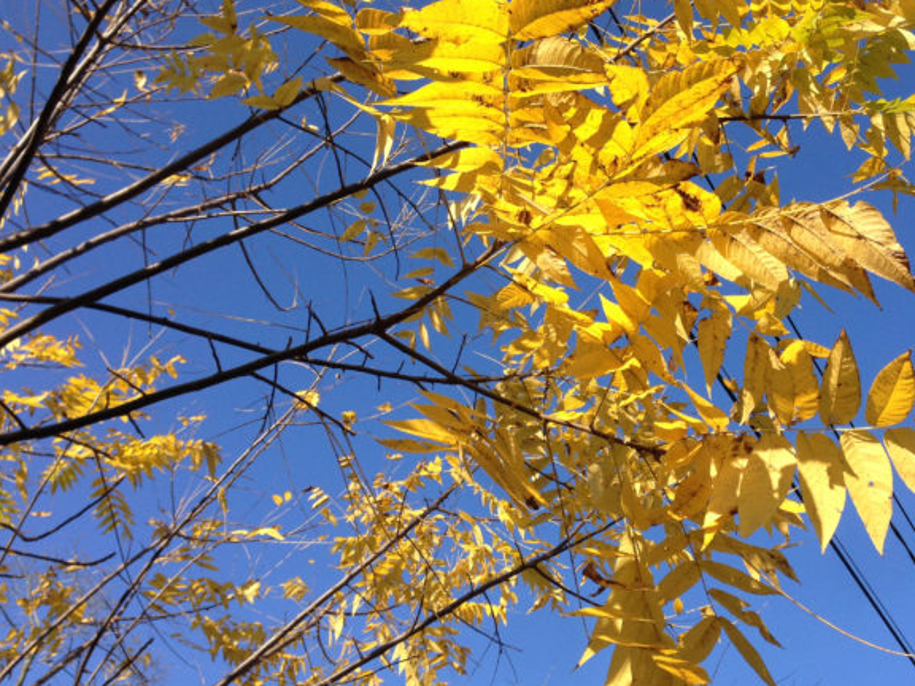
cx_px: 550
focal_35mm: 44
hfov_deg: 42.7
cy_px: 319
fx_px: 1163
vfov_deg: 32.9
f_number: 2.4
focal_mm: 4.13
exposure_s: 1/903
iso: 50
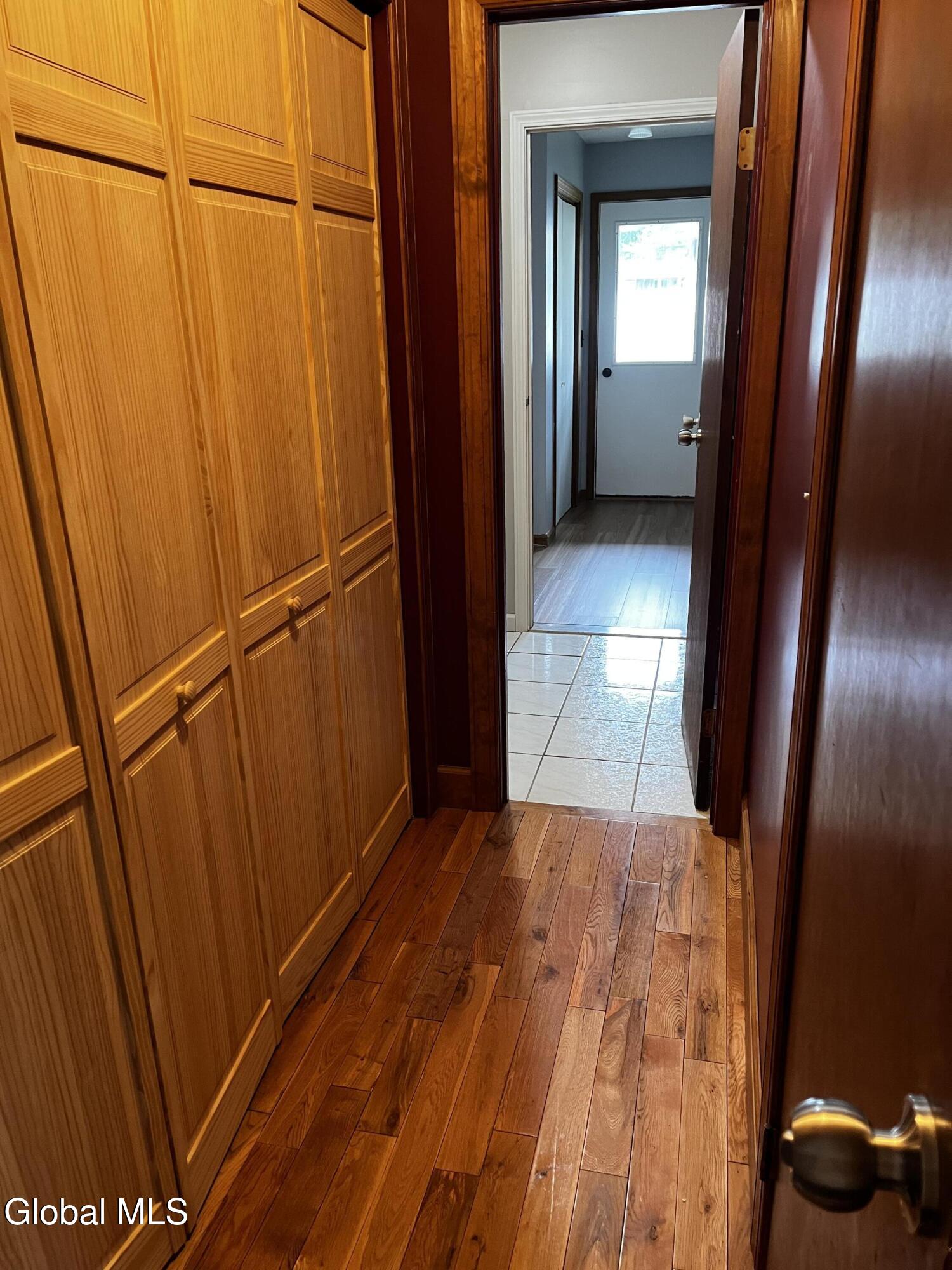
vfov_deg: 67.3
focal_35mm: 26
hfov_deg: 53.1
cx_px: 476
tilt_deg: -17.5
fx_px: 953
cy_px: 635
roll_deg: +1.3
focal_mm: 5.1
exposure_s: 1/60
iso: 250
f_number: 1.6
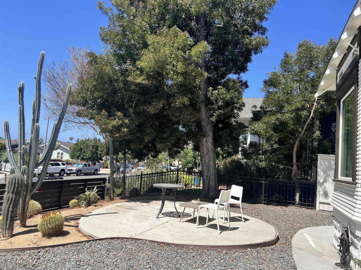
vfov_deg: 53.1
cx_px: 180
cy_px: 135
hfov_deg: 67.3
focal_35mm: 26
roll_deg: -4.7
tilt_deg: +4.3
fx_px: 271
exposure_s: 1/2841
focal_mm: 5.7
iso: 50
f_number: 1.5
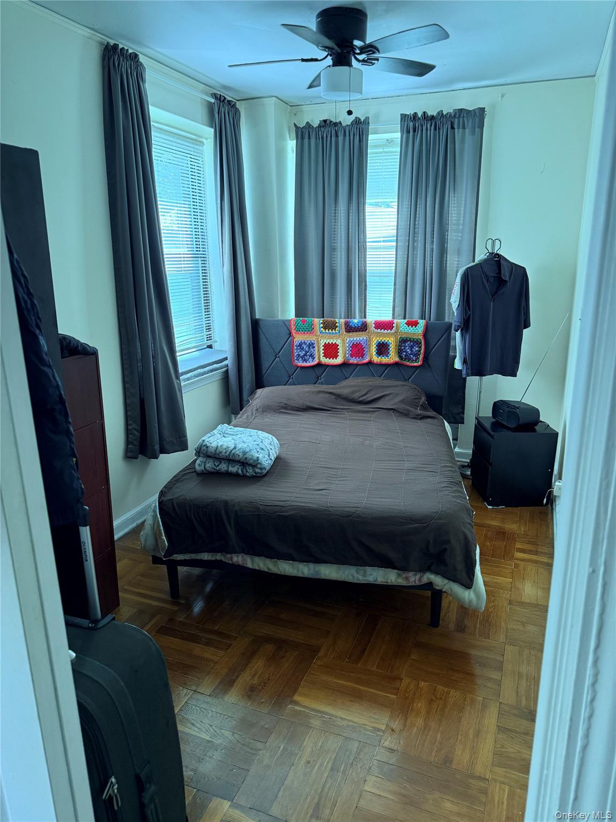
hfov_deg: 56.8
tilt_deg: -14.2
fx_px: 569
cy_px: 411
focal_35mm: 24
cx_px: 308
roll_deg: -0.4
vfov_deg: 71.6
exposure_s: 1/90
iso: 200
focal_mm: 6.76
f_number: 1.78
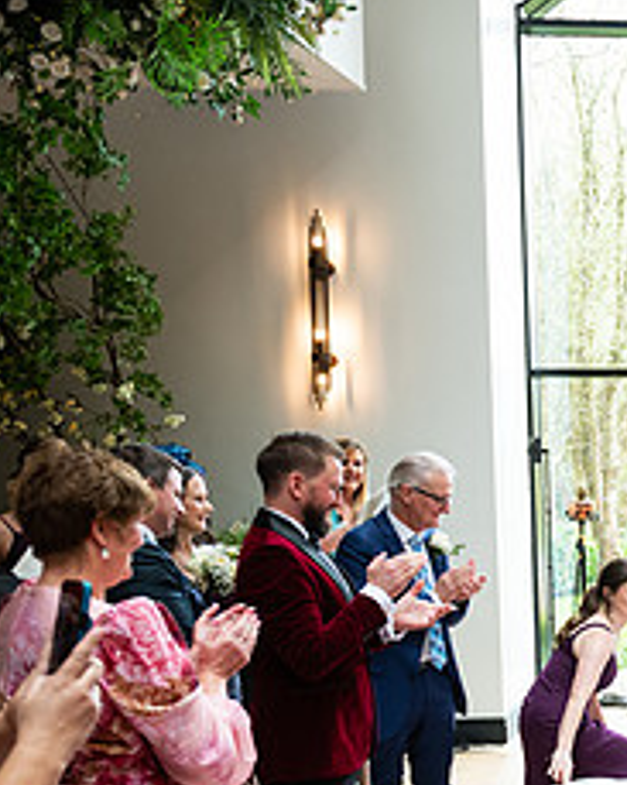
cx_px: 970
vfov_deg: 32.4
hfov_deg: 21.7
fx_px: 1323
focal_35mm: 57
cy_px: 598
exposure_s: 1/200
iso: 500
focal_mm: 24
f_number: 3.5
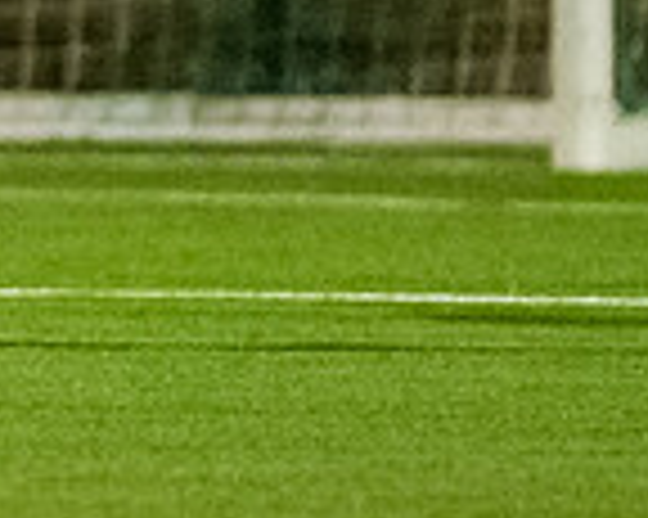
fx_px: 41052
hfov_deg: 0.9
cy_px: -349
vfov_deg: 0.7
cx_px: -1006
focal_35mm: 2142
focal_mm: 270
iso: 6400
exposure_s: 1/800
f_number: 3.2
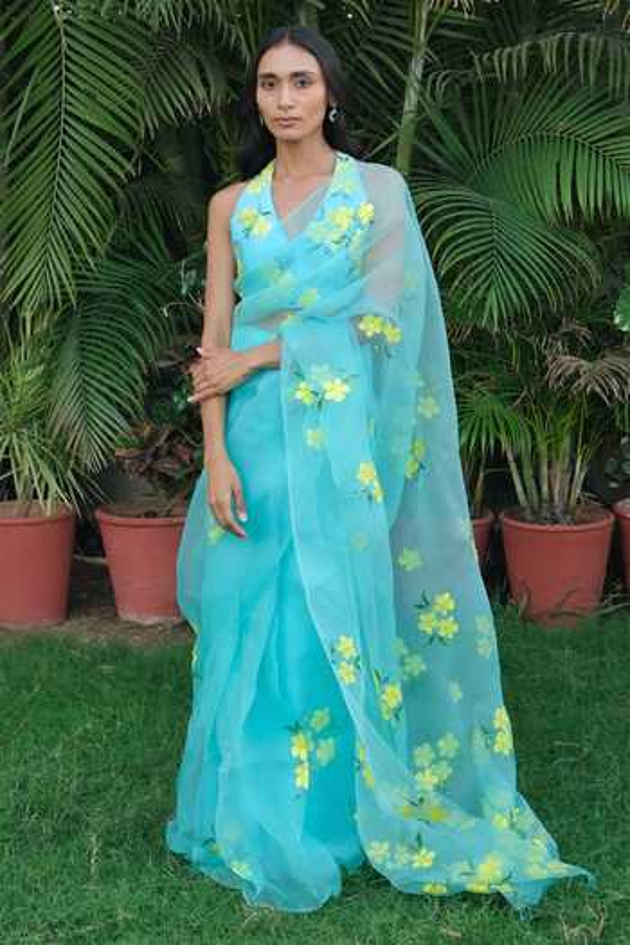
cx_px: 315
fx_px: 1155
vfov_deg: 44.5
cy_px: 472
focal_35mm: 44
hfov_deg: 30.5
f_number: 4
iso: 500
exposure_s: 1/250
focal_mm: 29.2
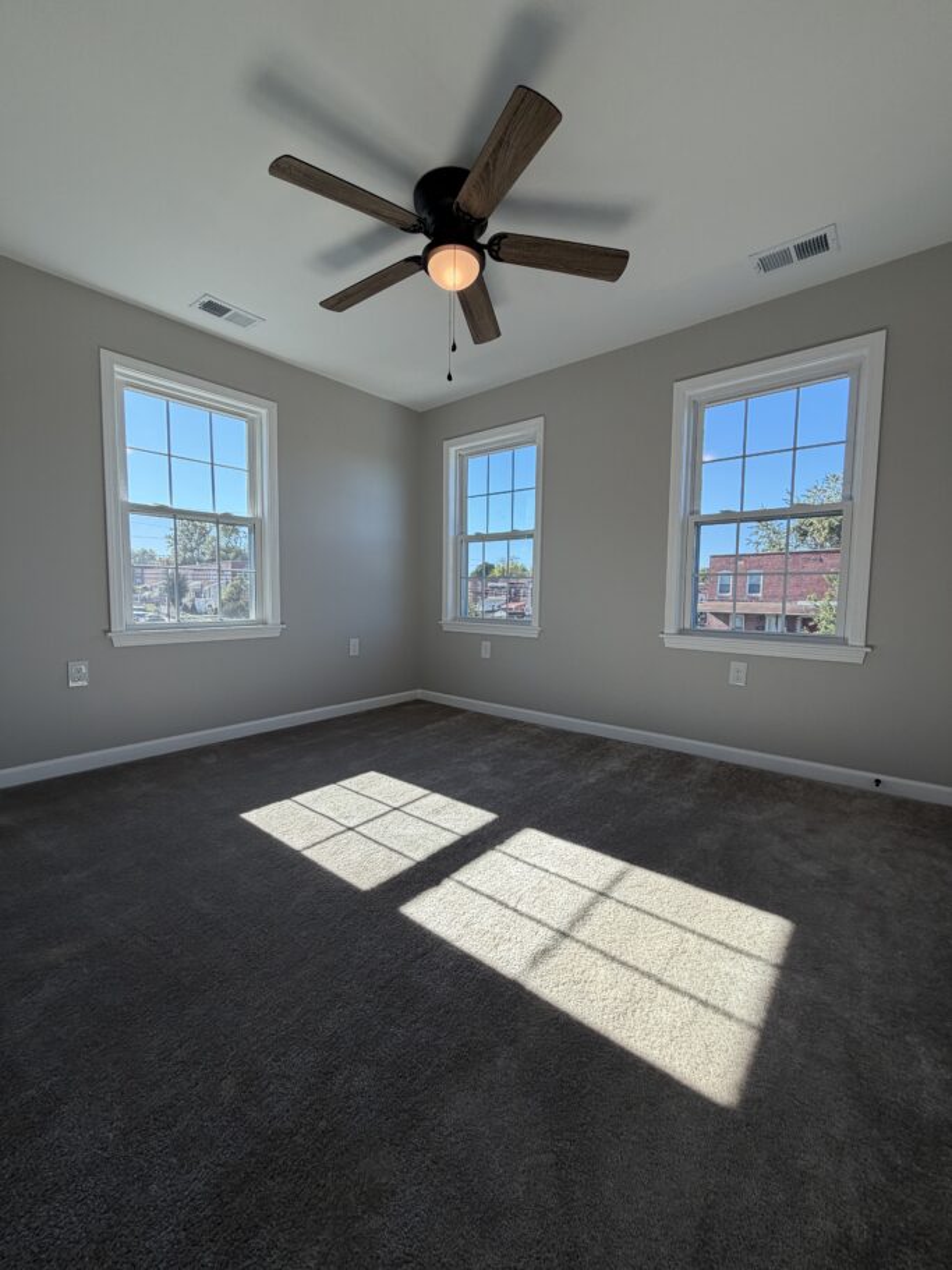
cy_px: 635
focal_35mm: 14
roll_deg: -1.4
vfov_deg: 102.1
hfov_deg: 85.7
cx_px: 476
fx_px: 513
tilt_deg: -3.9
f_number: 2.2
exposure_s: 1/197
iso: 40
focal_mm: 2.22
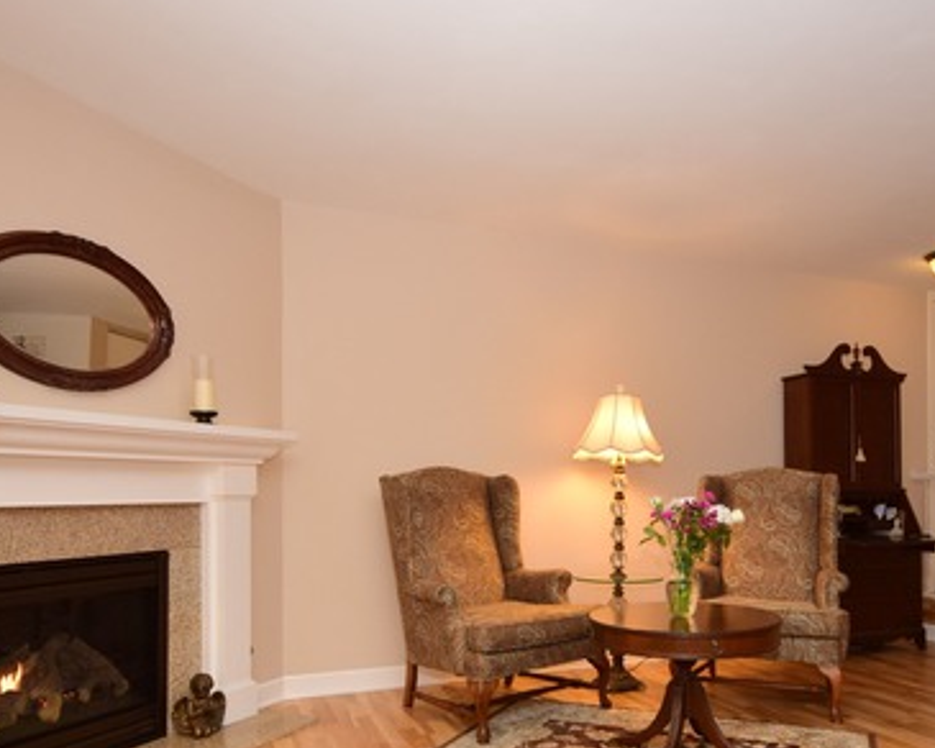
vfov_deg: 50.0
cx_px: 558
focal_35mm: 28
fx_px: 786
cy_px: 496
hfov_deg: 61.0
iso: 500
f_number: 6.3
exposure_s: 1/60
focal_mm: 11.5
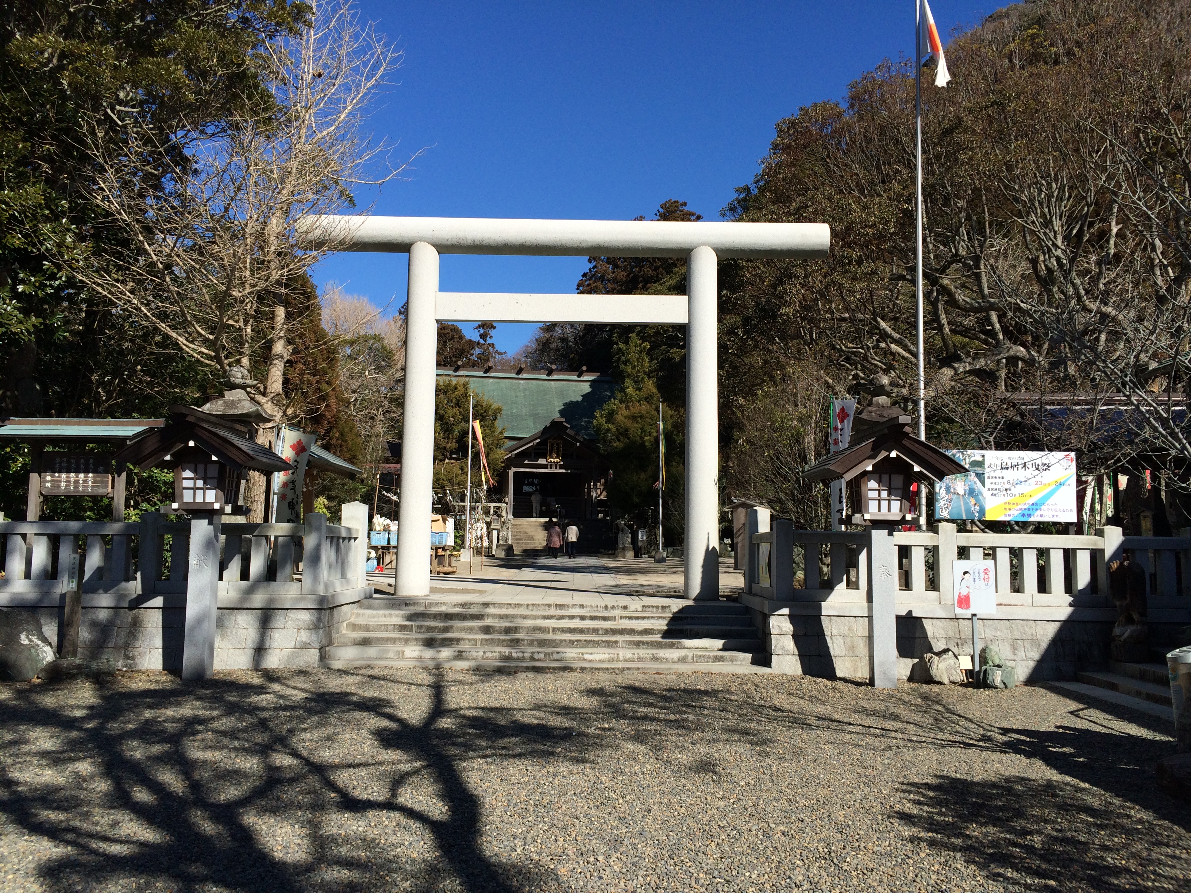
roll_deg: +0.1
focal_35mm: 29
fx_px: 998
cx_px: 596
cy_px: 446
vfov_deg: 48.2
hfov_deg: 61.7
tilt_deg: +5.1
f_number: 2.2
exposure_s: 1/2933
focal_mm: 4.15
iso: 32
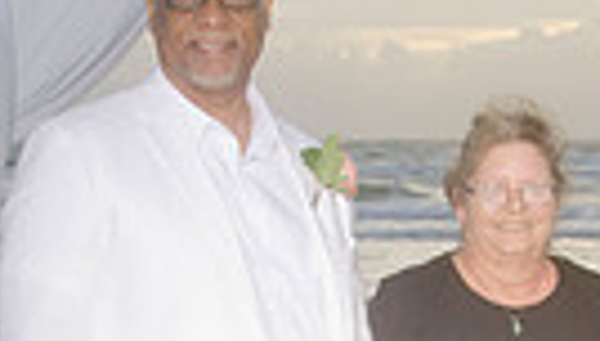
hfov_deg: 20.2
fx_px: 1674
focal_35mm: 105
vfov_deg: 11.4
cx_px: 452
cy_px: 422
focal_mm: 20
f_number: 5.6
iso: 100
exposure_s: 1/200
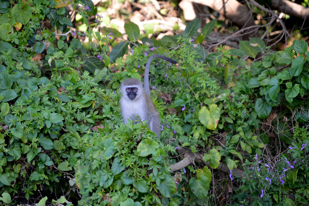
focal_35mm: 300
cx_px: 154
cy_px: 103
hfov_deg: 6.9
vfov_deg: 4.6
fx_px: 2575
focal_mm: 200
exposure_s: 1/500
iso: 1800
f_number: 5.6
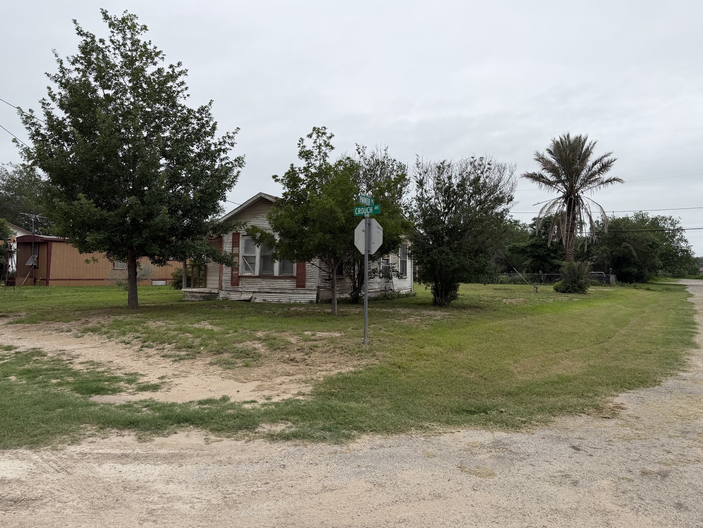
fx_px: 508
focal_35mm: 25
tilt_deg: +0.9
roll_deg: -0.7
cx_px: 360
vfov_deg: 54.9
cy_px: 267
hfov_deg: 69.4
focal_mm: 6.76
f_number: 1.78
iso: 80
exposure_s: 1/1156
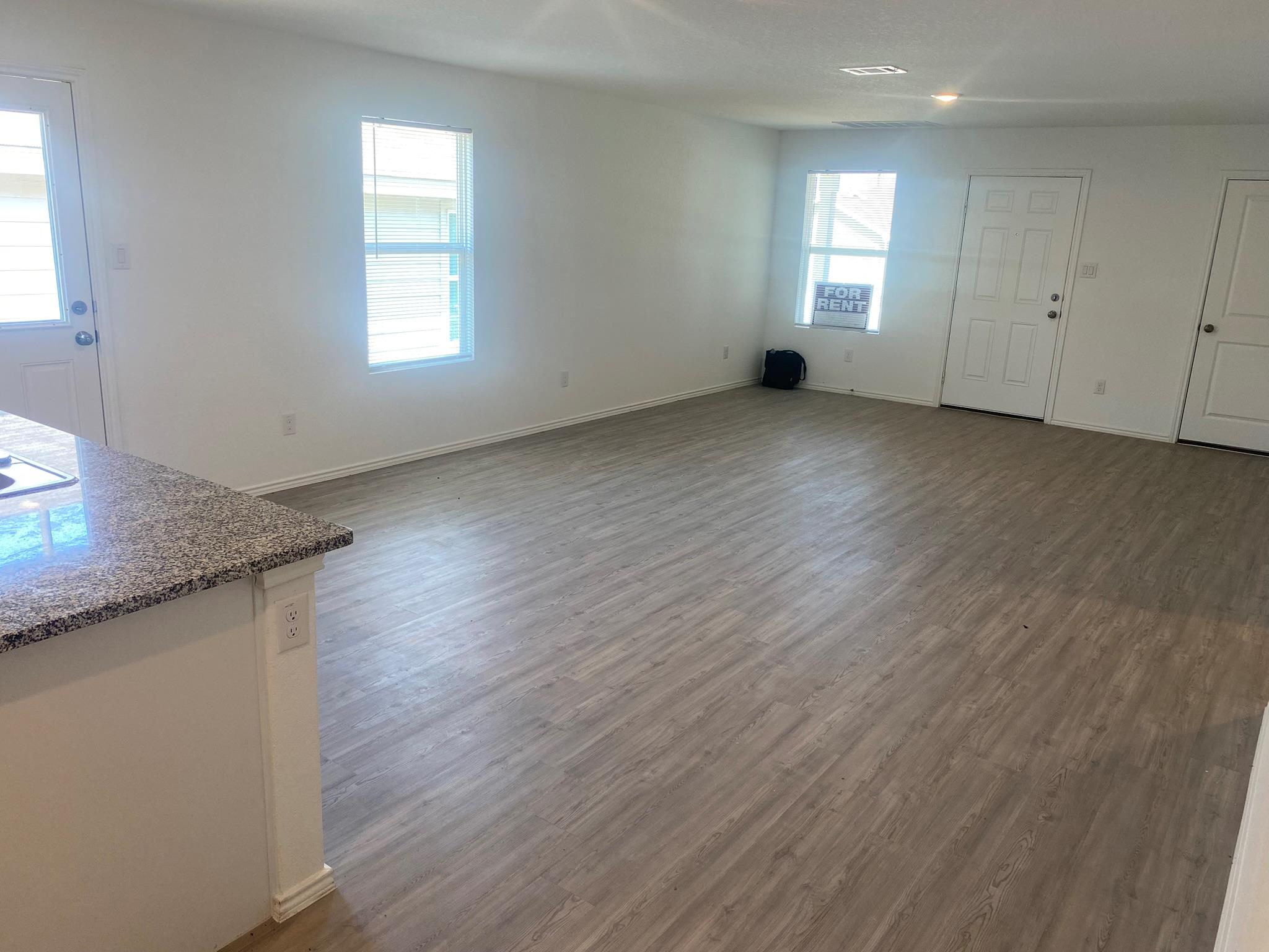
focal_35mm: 26
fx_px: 953
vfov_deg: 53.1
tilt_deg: -15.3
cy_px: 476
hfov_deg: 67.3
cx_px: 634
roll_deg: -2.8
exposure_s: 1/120
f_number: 1.8
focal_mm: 4.25
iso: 100
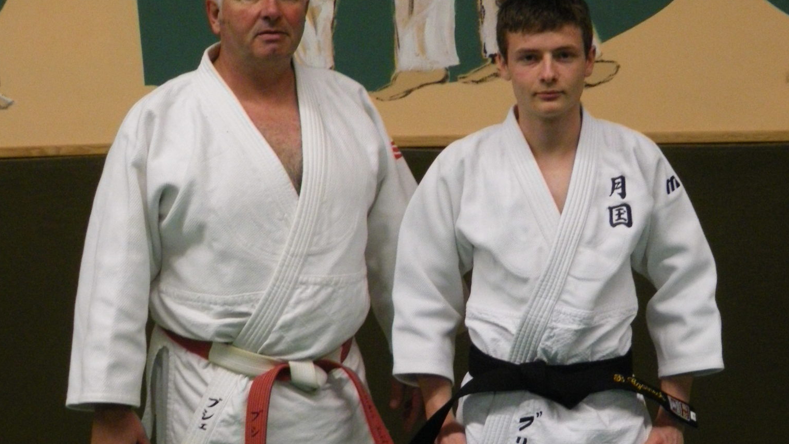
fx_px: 1381
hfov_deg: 31.9
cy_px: 204
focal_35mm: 66
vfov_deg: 18.3
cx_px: 421
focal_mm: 6.3
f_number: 3.5
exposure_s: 1/50
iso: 400
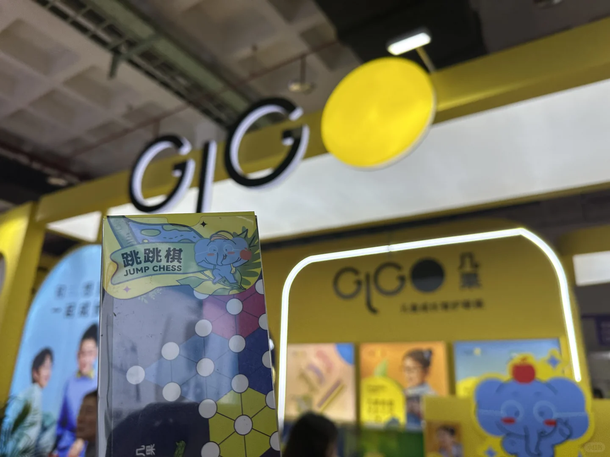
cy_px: 228
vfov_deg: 56.8
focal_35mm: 24
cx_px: 305
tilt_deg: +19.9
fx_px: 423
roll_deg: -1.6
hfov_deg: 71.6
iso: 80
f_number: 1.78
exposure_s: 1/401
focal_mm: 6.86
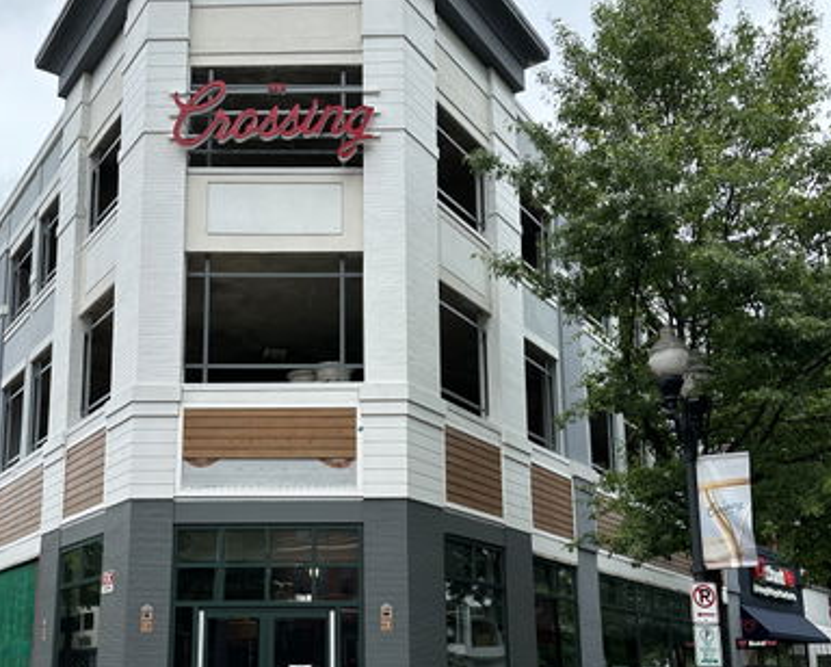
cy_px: 485
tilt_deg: +12.1
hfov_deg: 46.5
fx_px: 960
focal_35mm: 39
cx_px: 329
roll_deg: -2.9
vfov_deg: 37.5
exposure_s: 1/2410
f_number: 1.78
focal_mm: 6.86
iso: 80
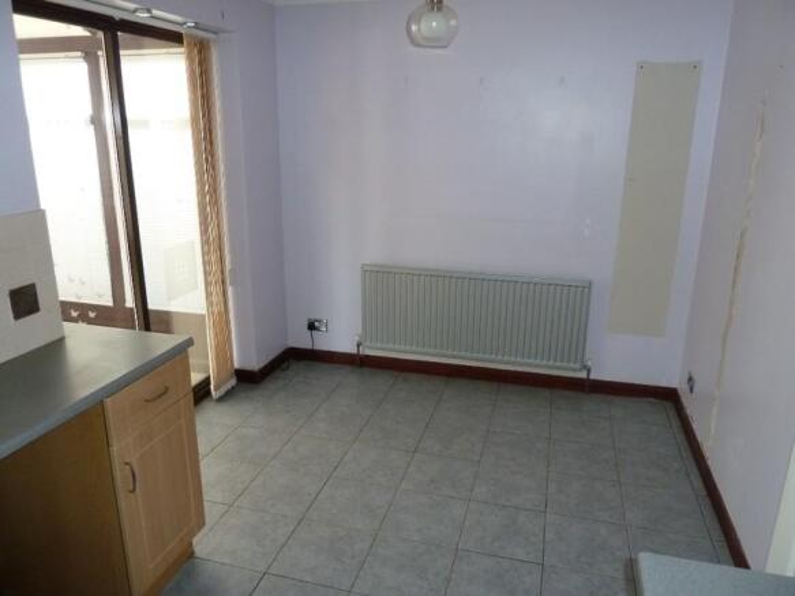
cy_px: 298
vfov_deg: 54.9
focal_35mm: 25
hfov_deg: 69.4
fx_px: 574
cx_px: 398
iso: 200
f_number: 3.3
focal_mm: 4.1
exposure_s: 1/30
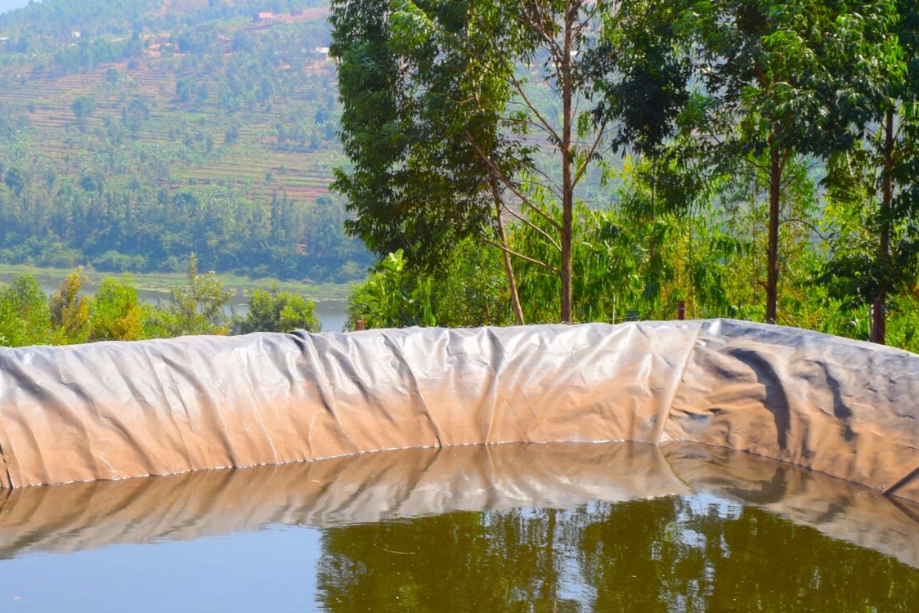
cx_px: 199
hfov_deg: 24.4
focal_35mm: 82
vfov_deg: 16.6
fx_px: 2094
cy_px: 203
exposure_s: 1/100
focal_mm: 24
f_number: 10
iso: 100
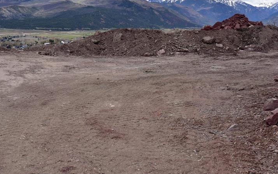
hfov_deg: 39.3
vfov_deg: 25.1
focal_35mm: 51
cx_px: 106
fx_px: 387
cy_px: 45
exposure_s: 1/4000
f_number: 4.5
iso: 400
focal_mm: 35
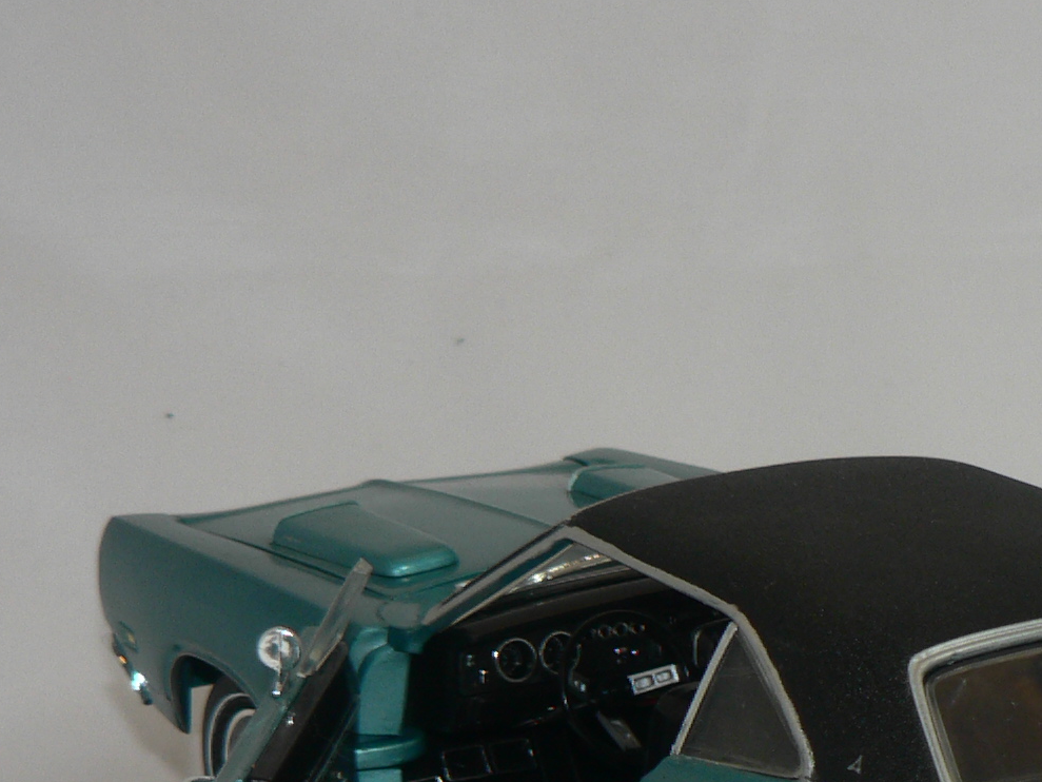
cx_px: 894
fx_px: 3974
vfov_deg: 11.0
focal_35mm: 132
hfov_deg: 14.8
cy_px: 922
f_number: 2.8
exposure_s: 1/60
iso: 80
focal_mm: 8.4
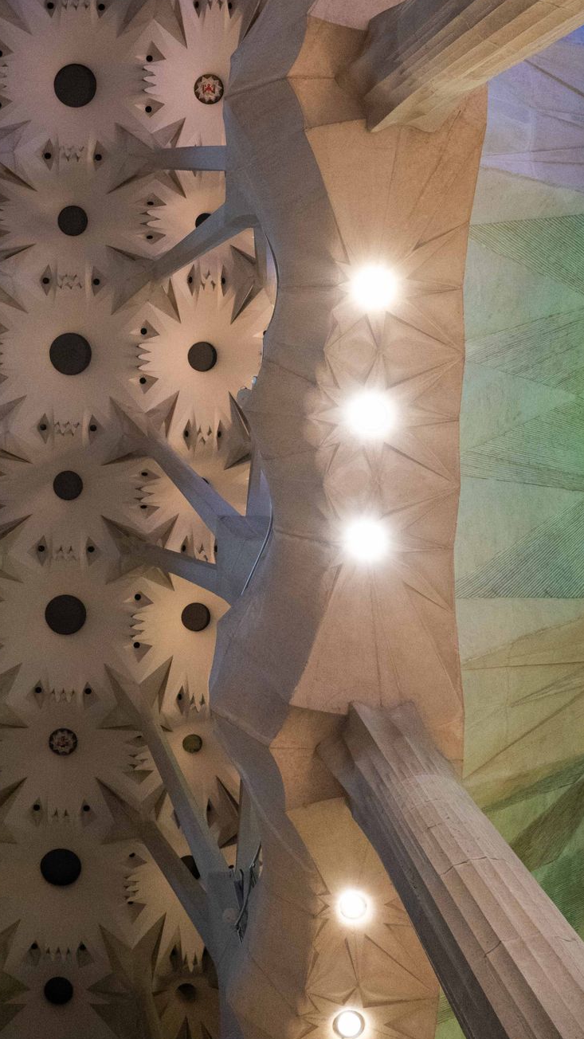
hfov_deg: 31.2
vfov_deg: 53.1
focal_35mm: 37
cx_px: 115
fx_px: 1019
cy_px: 362
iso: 8000
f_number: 5.6
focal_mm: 24
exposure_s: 1/125
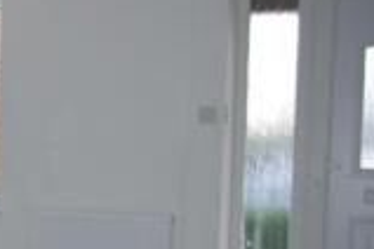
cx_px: -134
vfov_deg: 16.7
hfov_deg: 22.1
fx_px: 841
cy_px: 208
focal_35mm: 81
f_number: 3.5
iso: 100
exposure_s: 1/60
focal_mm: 18
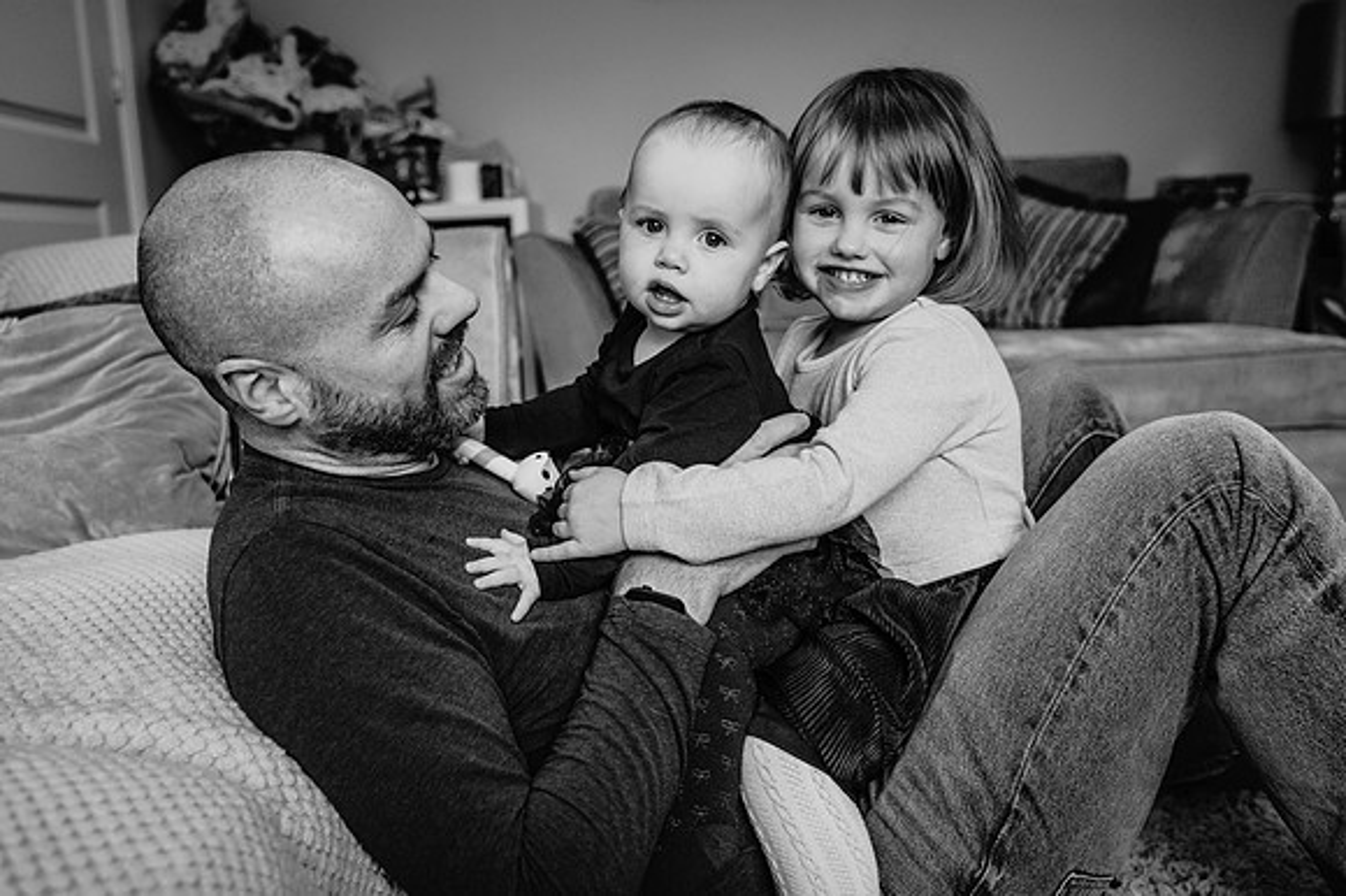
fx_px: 1308
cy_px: 448
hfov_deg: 54.5
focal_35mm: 35
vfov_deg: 37.8
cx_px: 673
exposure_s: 1/160
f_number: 3.5
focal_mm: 35
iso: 1000
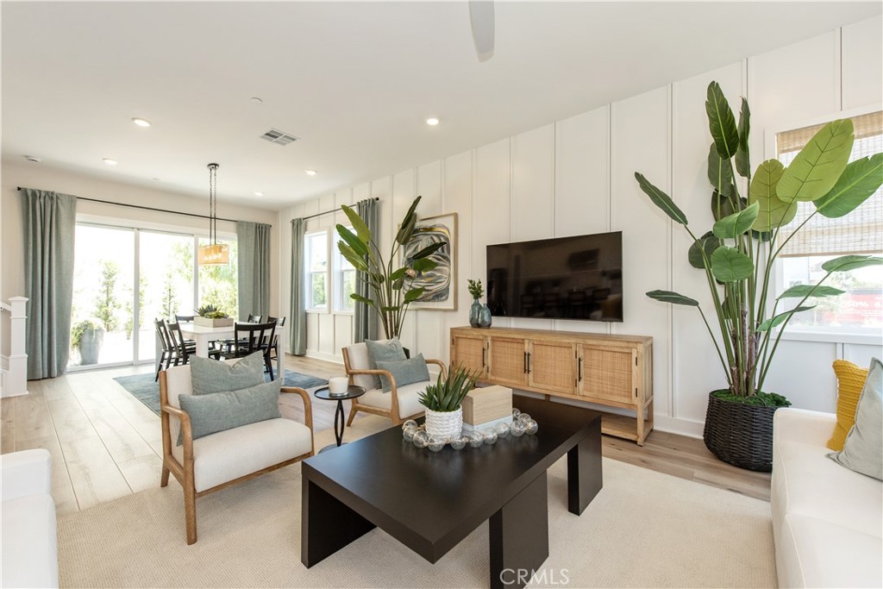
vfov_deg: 81.2
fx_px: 343
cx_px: 442
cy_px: 294
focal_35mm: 14
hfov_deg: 104.2
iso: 640
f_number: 5.6
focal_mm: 14
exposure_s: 1/125
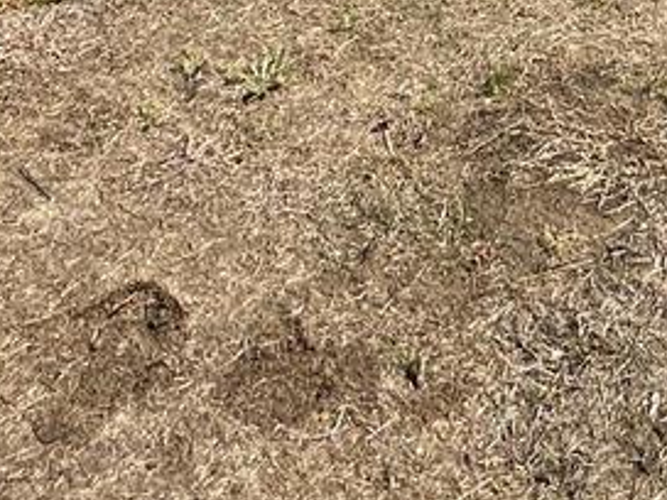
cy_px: -498
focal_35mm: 74
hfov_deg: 25.9
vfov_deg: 15.7
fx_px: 1426
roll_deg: -1.4
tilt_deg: -5.0
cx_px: 515
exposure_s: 1/2092
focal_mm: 2.22
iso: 50
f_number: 2.2
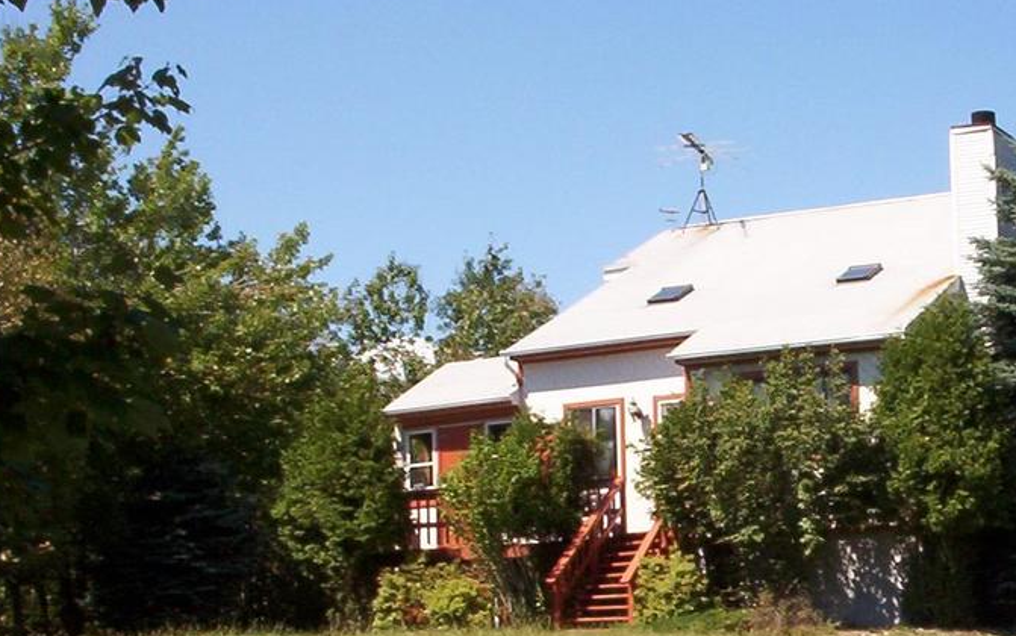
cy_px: 513
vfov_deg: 16.4
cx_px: 875
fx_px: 2188
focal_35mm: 79
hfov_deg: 25.5
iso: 100
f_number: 8
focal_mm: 6
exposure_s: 1/159
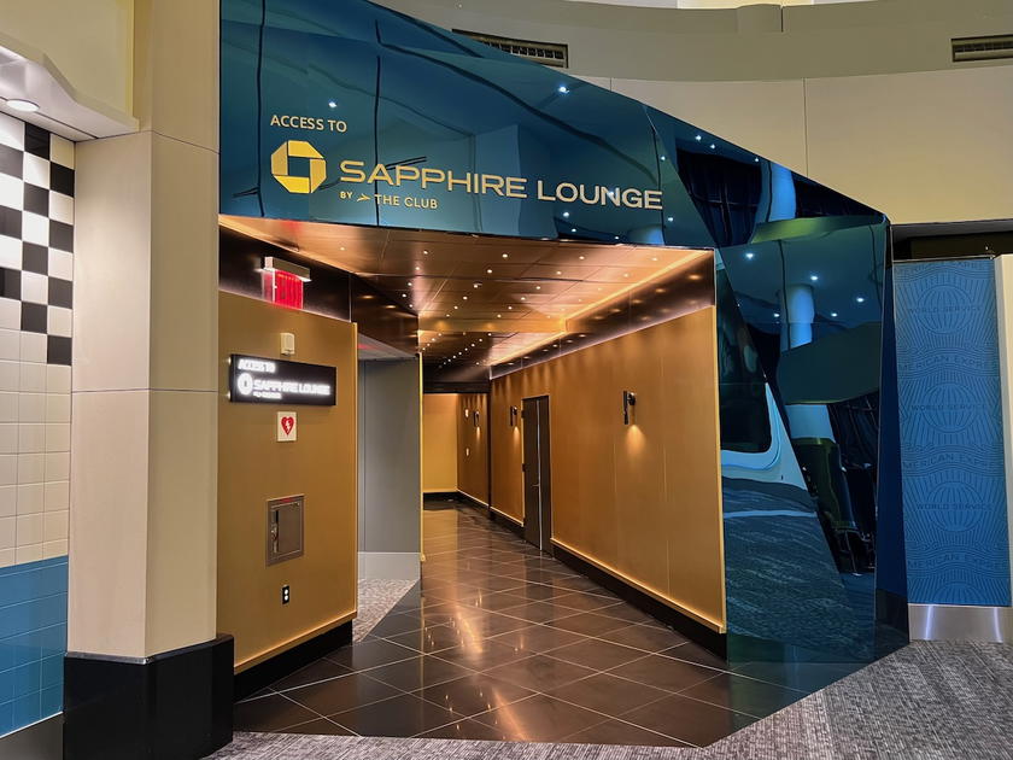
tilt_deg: +2.6
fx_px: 761
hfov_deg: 67.3
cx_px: 506
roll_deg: +0.0
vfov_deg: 53.1
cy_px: 380
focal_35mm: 26
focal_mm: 5.7
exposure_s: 1/60
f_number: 1.5
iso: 400
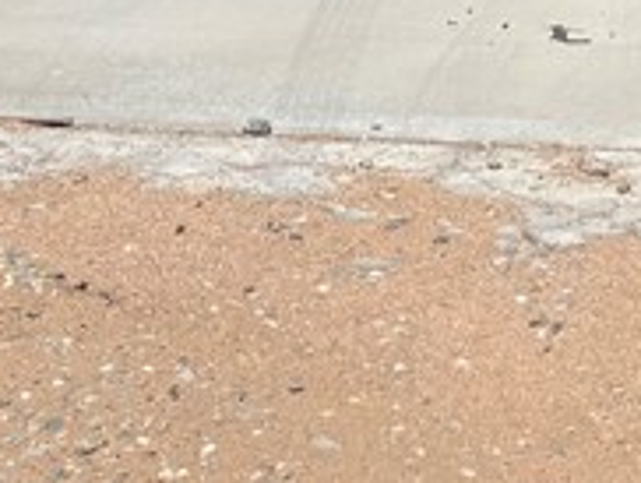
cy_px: -525
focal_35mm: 135
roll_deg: -0.6
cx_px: 1134
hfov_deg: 13.2
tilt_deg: -5.1
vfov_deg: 10.1
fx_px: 2503
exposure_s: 1/4608
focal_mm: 6.76
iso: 80
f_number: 1.78
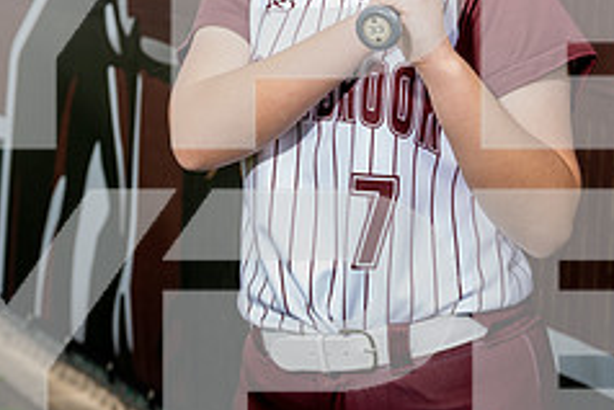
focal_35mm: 100
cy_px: 14
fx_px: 1707
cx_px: 121
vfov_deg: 13.5
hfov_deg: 20.2
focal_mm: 41
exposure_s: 1/250
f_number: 4.5
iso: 100
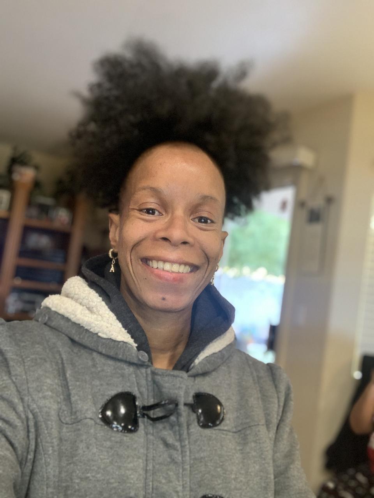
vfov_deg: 56.8
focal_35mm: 32
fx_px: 461
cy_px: 249
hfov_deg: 44.2
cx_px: 187
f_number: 2.2
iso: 200
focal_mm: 2.87
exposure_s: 1/40
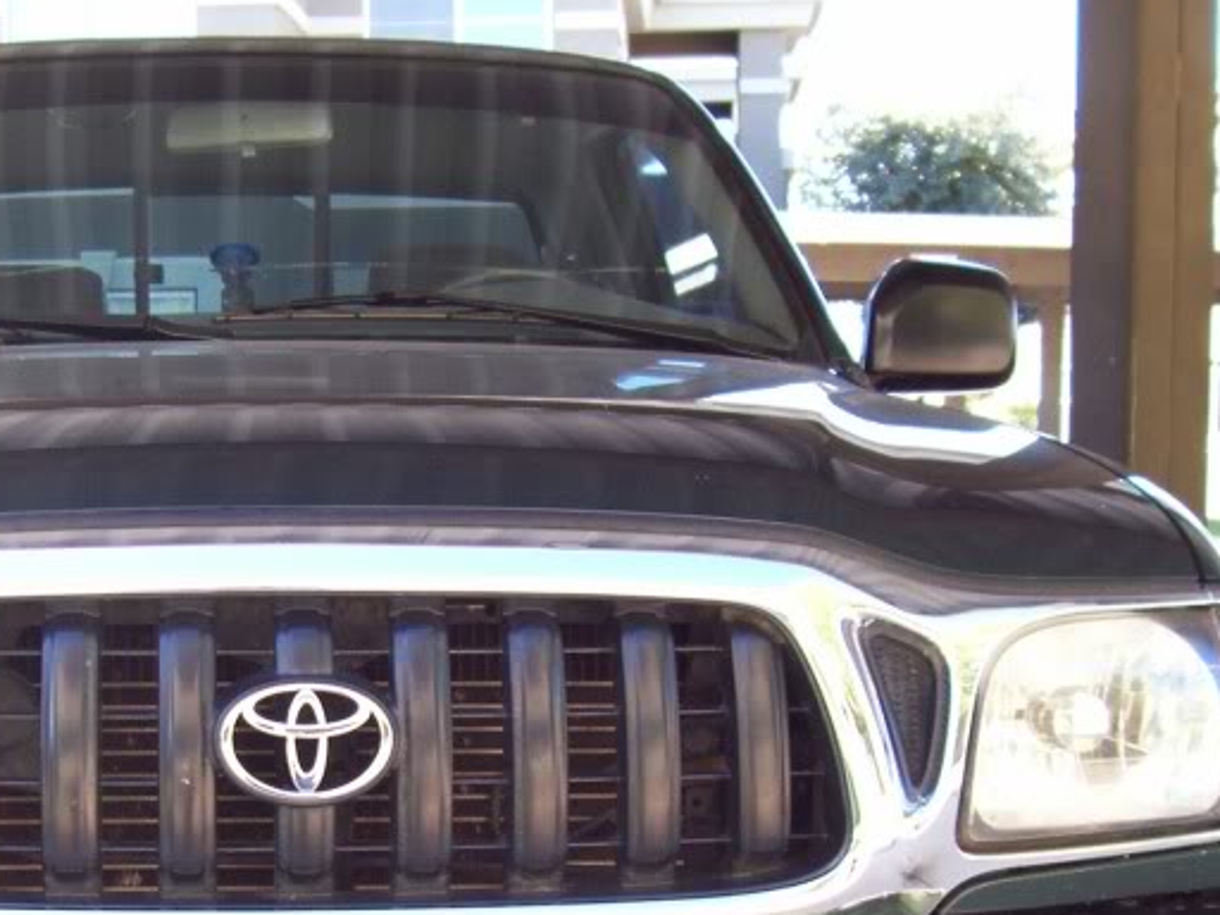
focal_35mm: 68
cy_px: 815
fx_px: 2397
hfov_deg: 28.3
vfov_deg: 21.2
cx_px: 350
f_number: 2.7
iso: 80
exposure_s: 1/79.2
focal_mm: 5.6
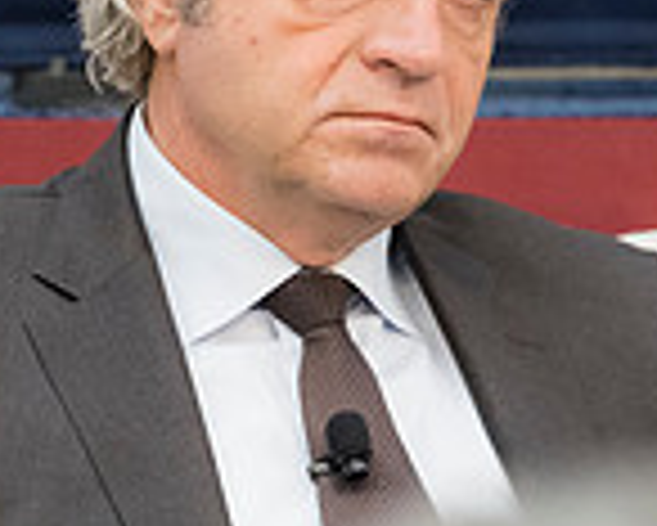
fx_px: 15955
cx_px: 266
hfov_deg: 2.4
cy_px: 267
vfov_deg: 1.9
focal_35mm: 820
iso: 2800
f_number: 5.3
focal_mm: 220
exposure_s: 1/500
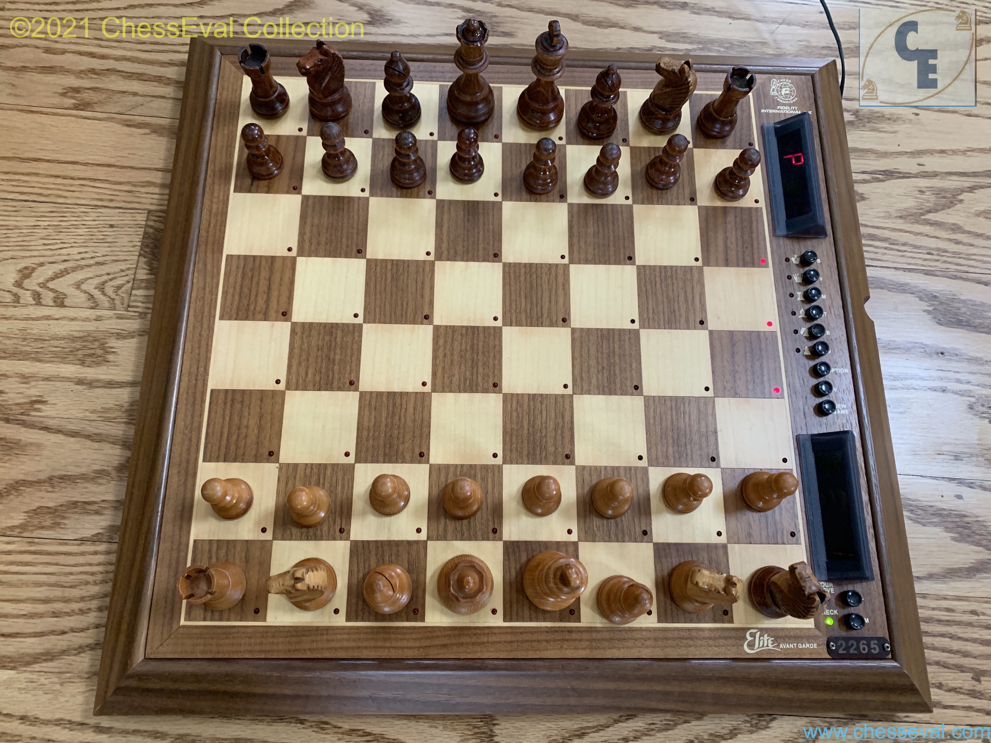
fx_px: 744
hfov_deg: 67.3
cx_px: 496
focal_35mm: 26
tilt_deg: -72.1
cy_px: 372
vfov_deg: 53.1
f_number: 1.8
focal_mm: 4.25
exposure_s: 1/60
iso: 250
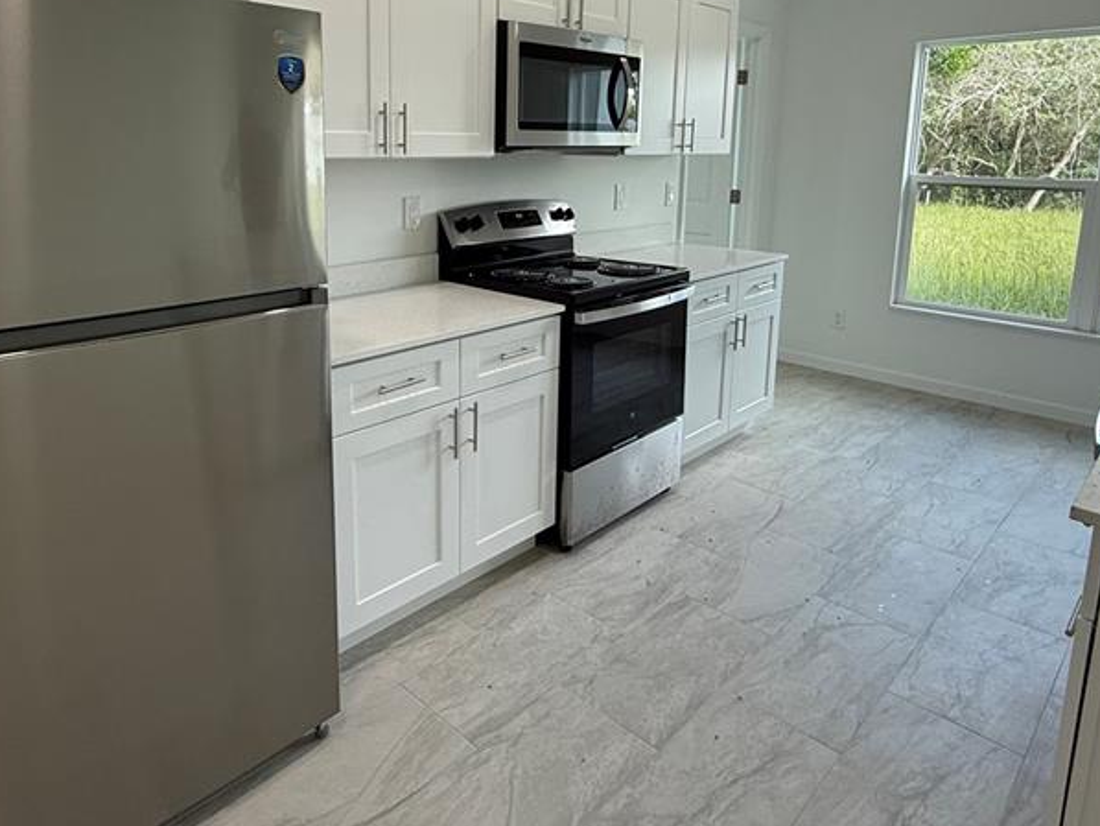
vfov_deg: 55.5
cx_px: 479
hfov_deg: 71.3
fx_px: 763
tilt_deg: -8.6
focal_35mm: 24
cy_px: 266
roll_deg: -0.7
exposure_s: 1/120
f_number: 2.2
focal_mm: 2.22
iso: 160
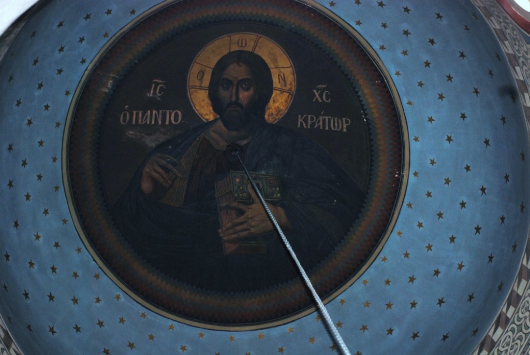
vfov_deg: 18.2
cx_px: 265
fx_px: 1105
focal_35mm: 75
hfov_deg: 27.0
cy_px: 178
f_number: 5
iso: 250
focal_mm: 50
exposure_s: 1/60
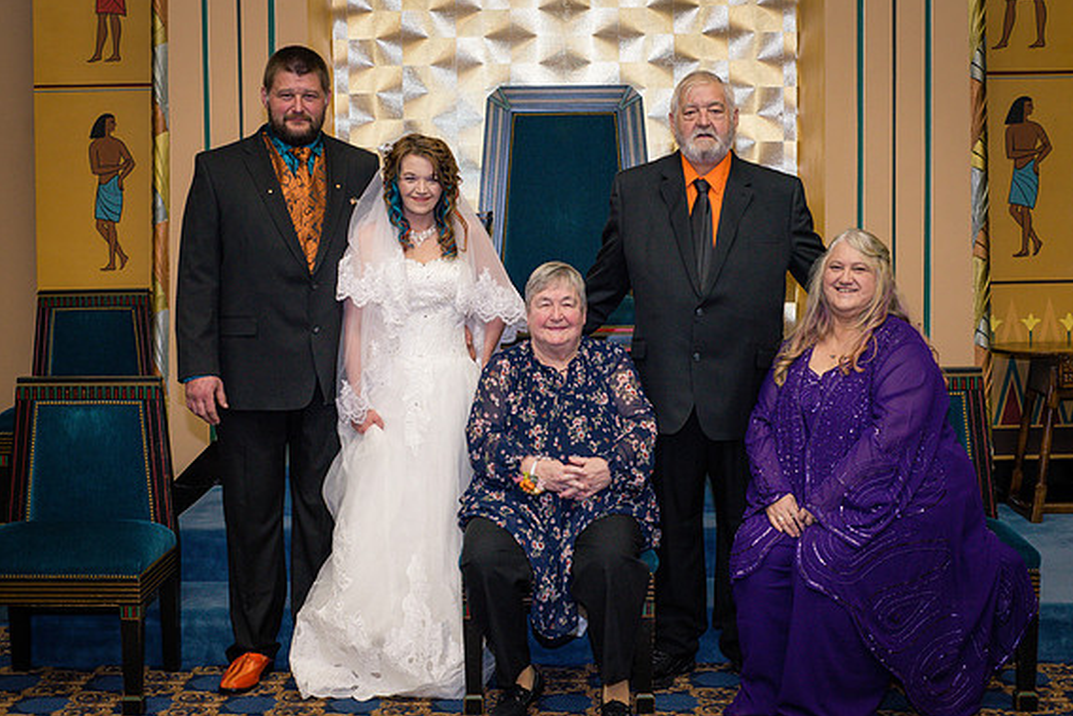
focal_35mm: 56
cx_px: 524
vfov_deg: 24.2
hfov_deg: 35.6
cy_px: 338
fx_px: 1669
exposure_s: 1/160
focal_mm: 50
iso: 800
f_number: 5
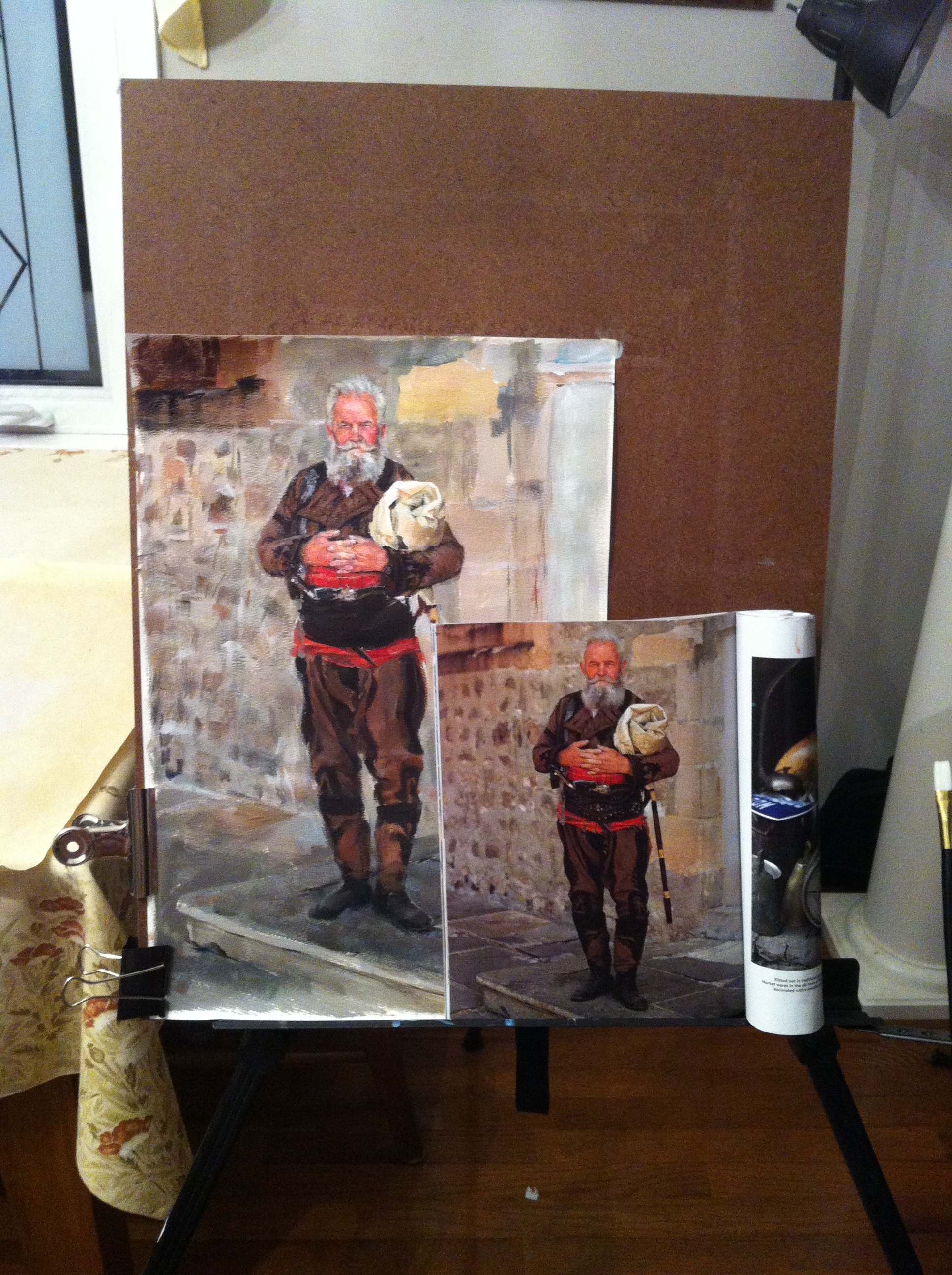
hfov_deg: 40.6
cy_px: 638
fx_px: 1287
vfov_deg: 52.7
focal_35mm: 35
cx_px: 476
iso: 400
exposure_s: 1/15
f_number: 2.8
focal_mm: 3.85
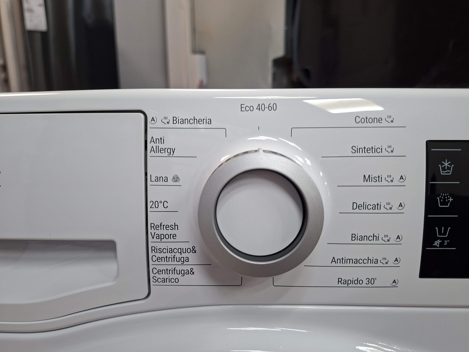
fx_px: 312
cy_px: 176
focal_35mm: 23
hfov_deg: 73.9
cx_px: 234
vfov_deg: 58.9
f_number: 1.8
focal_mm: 5.54
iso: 160
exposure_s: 1/50
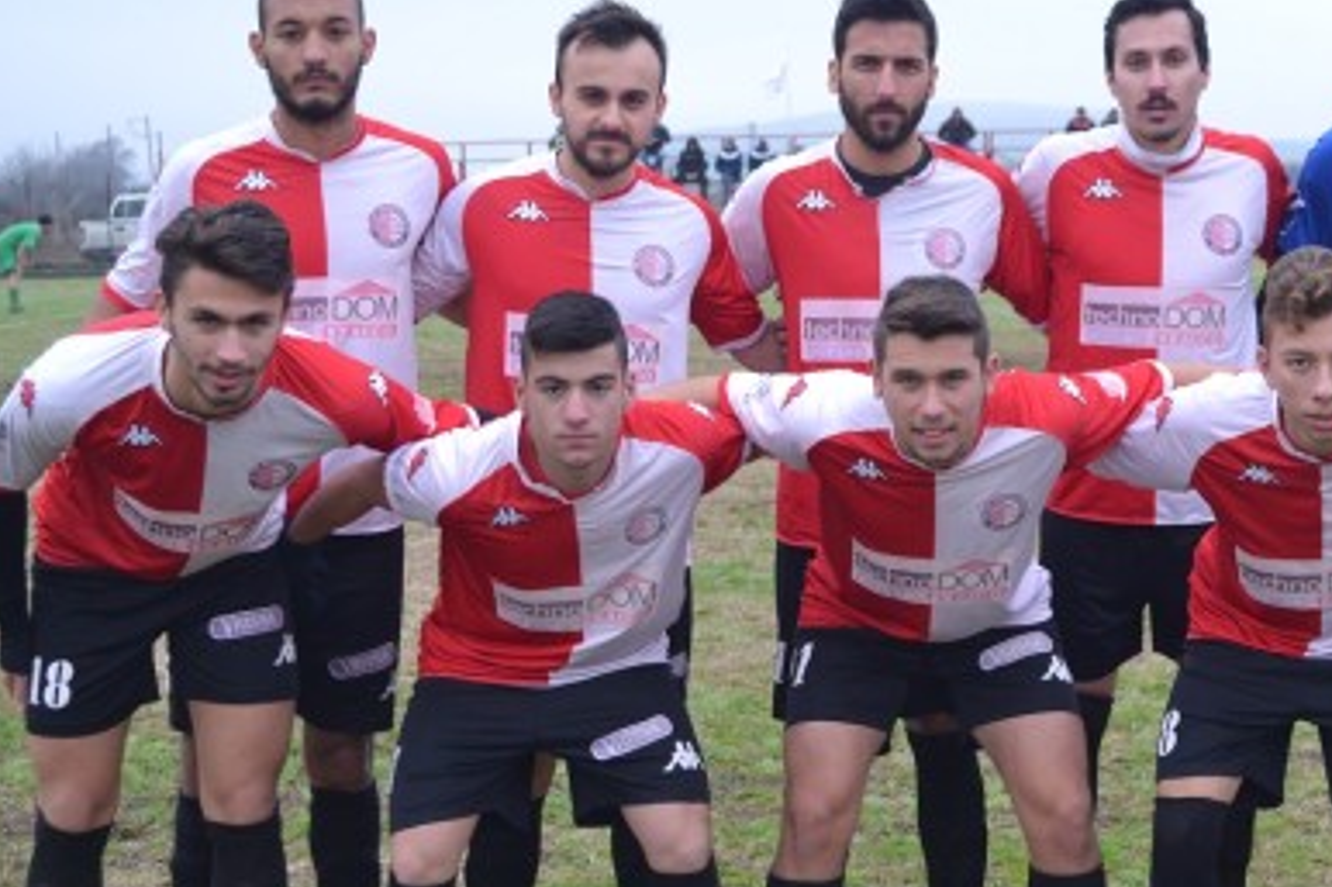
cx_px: 970
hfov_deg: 22.5
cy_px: 504
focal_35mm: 90
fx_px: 3323
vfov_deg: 15.2
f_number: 5
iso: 1000
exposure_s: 1/500
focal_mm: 35
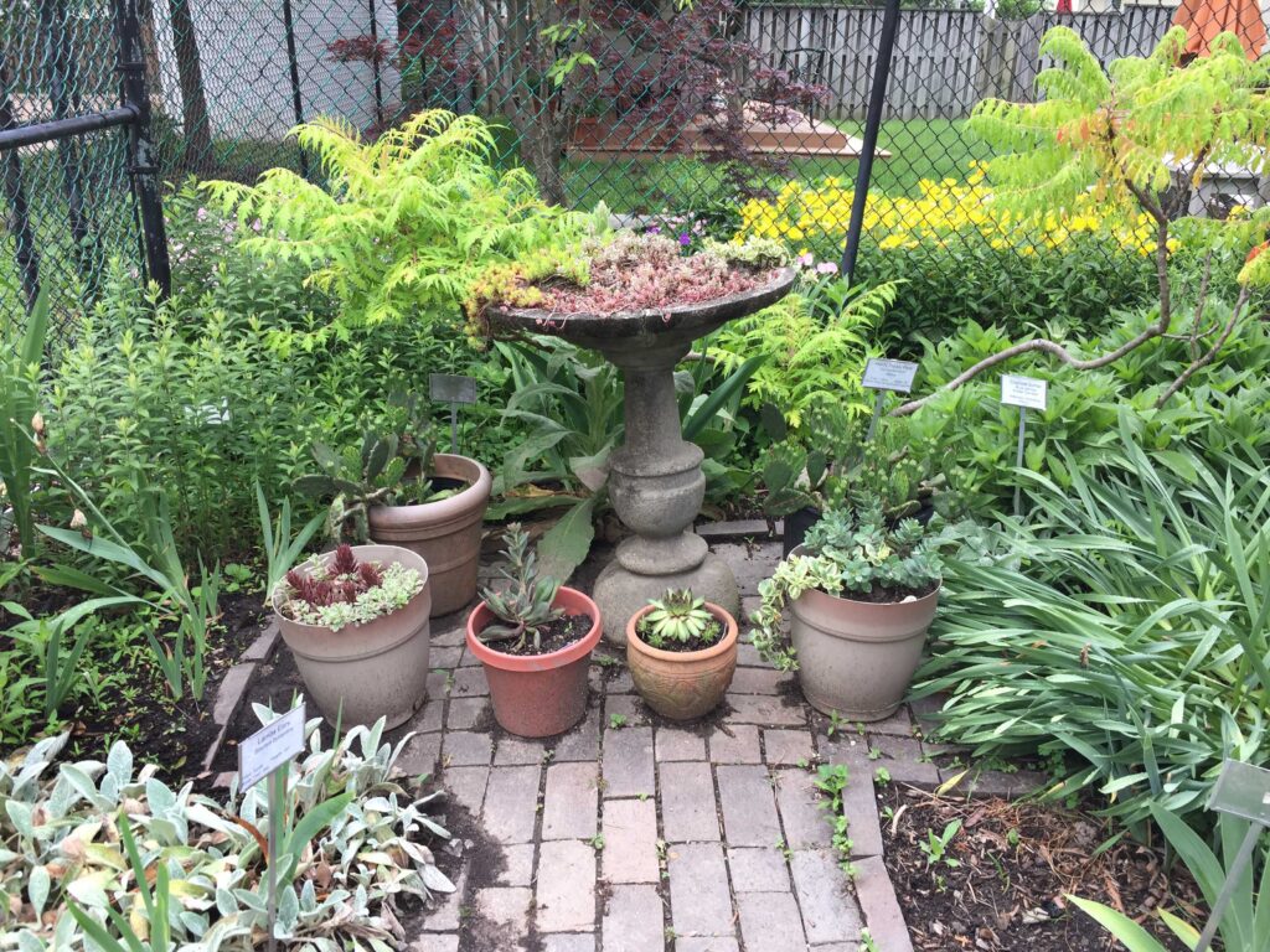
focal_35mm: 29
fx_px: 1064
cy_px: 476
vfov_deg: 48.2
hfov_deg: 61.7
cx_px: 635
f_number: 2.2
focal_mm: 4.15
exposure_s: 1/120
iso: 32
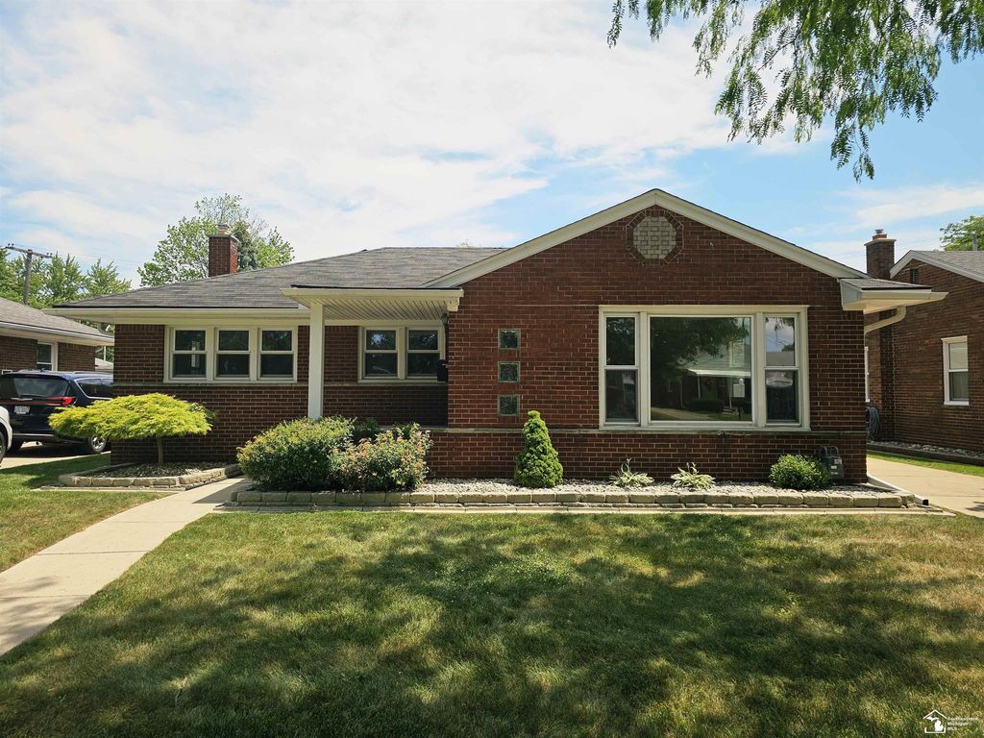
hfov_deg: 73.9
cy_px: 369
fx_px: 654
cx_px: 492
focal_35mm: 23
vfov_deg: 58.9
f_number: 1.7
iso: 10
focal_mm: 6.3
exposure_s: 1/756
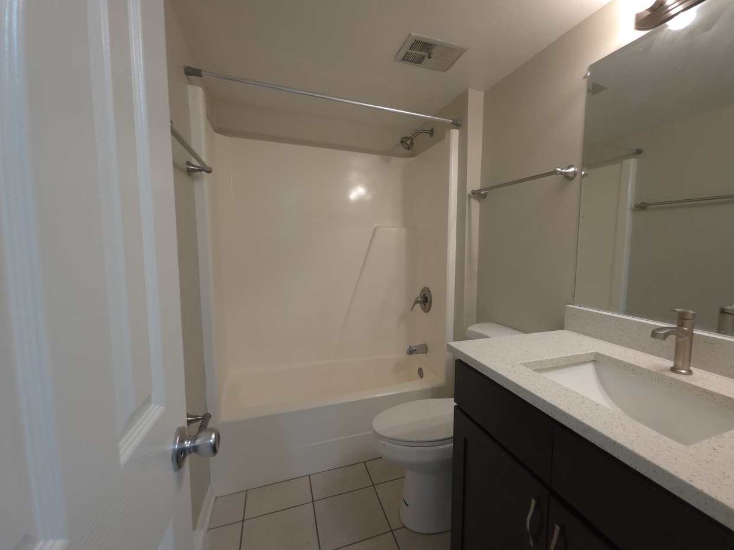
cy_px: 281
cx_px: 416
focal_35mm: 15
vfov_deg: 81.7
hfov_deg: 97.6
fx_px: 318
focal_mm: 2.2
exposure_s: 1/30
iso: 80
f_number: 1.9
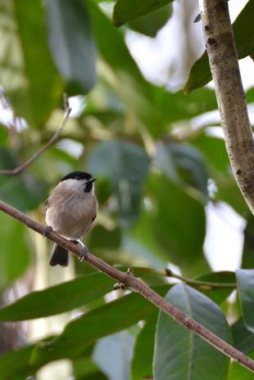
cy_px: 186
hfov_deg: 2.8
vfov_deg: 4.2
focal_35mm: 486
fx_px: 5143
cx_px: 72
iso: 800
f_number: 5.3
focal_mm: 210
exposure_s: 1/200
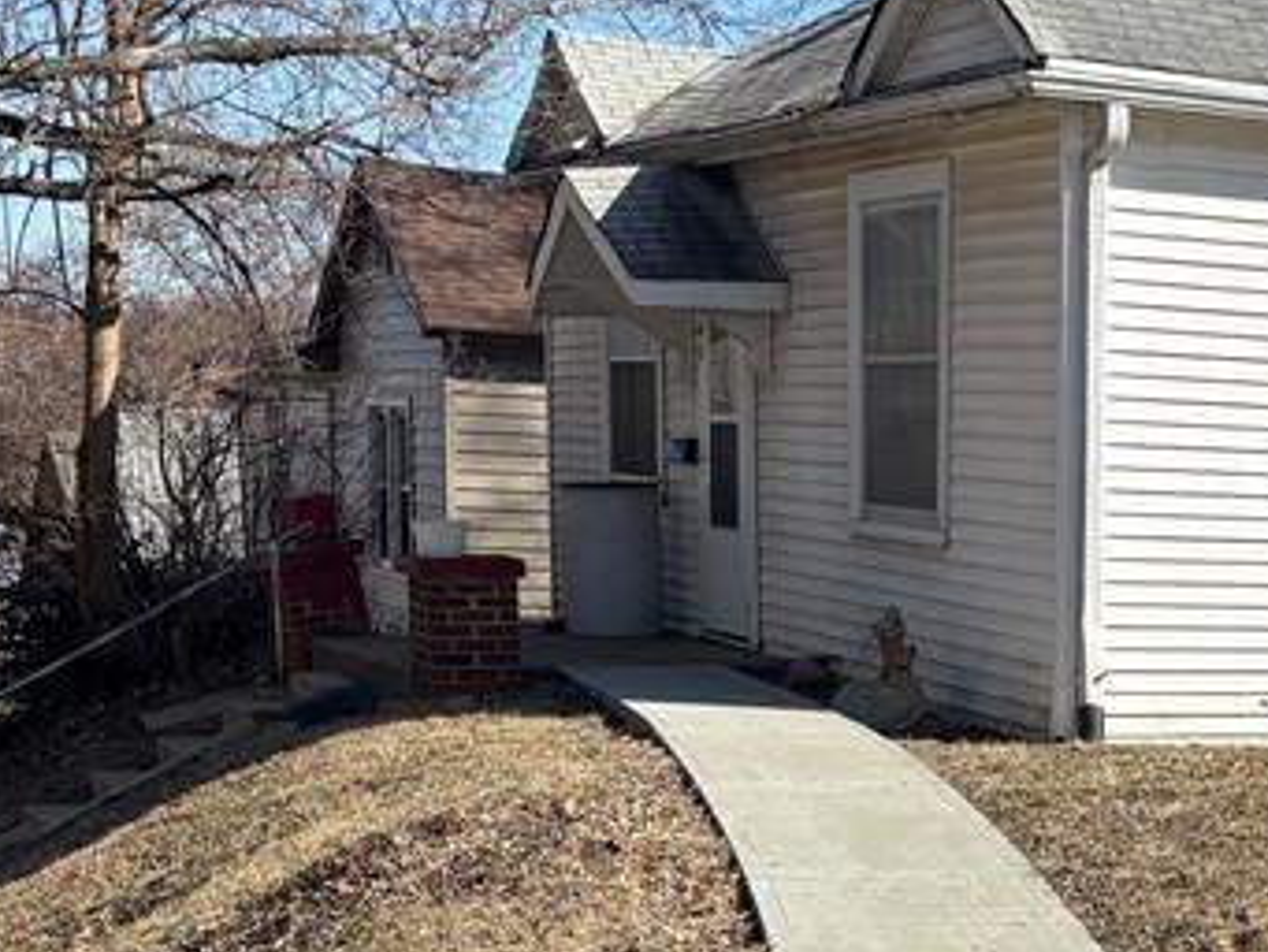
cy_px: 1078
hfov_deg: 23.5
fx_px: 2858
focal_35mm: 78
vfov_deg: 18.1
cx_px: 1383
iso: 50
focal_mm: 5.96
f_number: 1.6
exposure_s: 1/3205
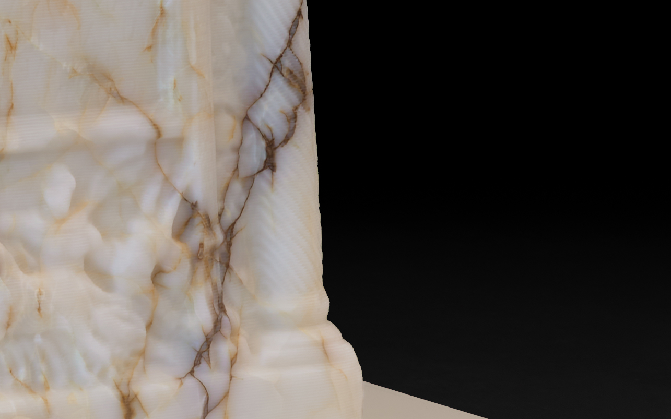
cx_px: -142
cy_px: -781
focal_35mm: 292
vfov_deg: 4.3
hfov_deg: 7.1
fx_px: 5340
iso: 64
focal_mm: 50
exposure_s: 1/10
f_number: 8
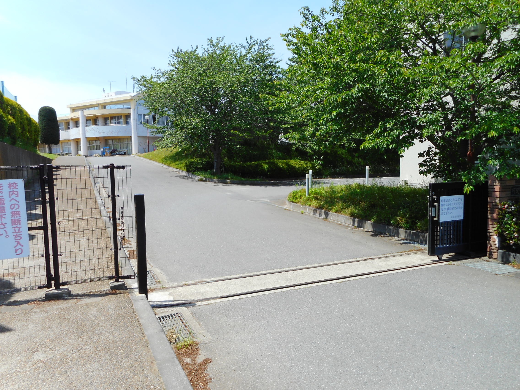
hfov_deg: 69.4
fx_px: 376
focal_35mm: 25
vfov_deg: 54.9
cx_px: 260
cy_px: 195
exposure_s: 1/400
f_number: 3.7
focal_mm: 4.5
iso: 80
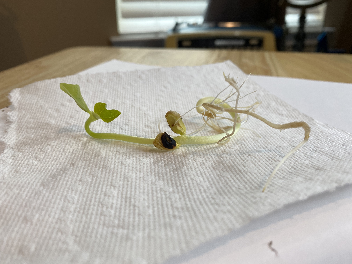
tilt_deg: -26.6
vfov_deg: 53.1
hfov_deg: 67.3
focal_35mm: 26
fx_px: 264
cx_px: 176
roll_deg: +0.3
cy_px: 132
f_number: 1.8
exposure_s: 1/120
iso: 64
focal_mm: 4.25
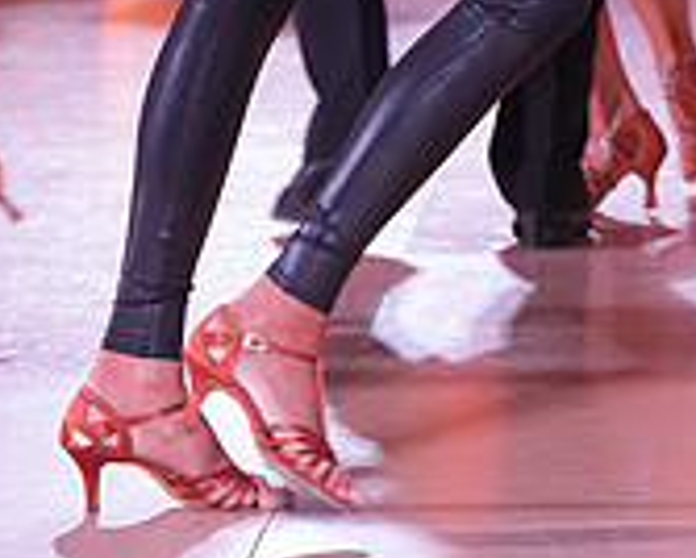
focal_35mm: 439
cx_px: 790
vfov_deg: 3.5
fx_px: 9053
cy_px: -287
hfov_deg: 4.4
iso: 2000
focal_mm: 135
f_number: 5
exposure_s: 1/250
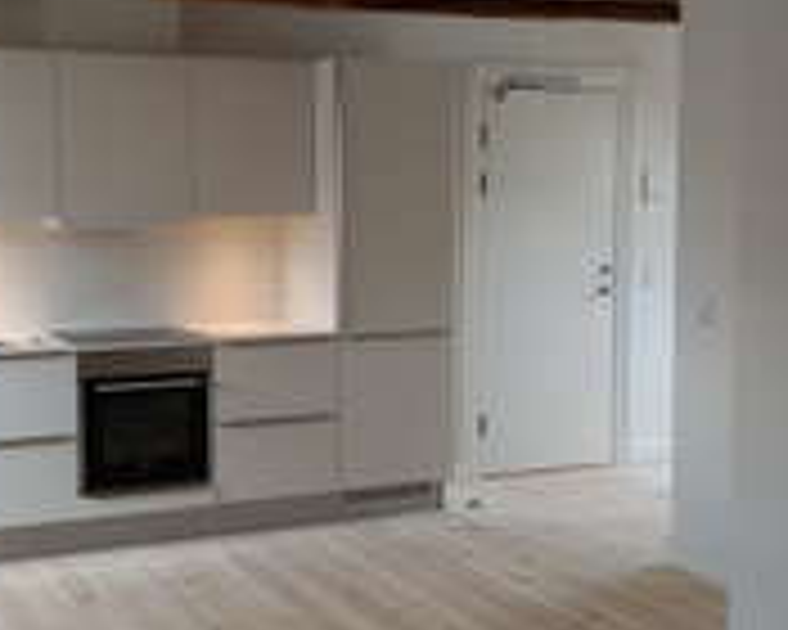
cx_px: 268
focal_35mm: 52
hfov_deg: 35.7
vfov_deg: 29.1
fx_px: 1213
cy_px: 302
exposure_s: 1/50
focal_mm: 4.65
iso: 125
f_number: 1.8
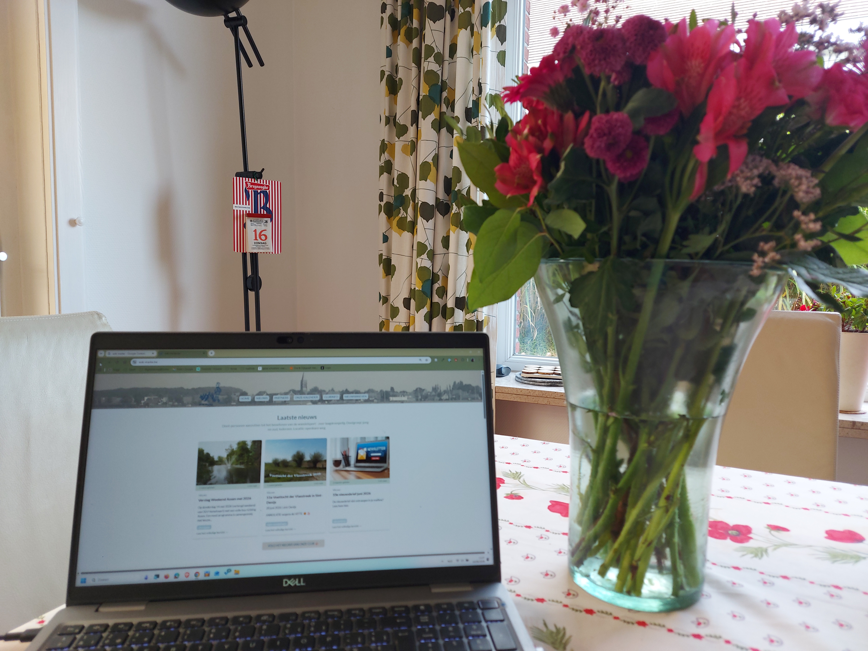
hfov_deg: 71.6
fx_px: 602
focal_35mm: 24
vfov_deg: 56.8
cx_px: 434
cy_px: 326
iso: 64
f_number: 1.8
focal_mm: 5.23
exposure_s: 1/50
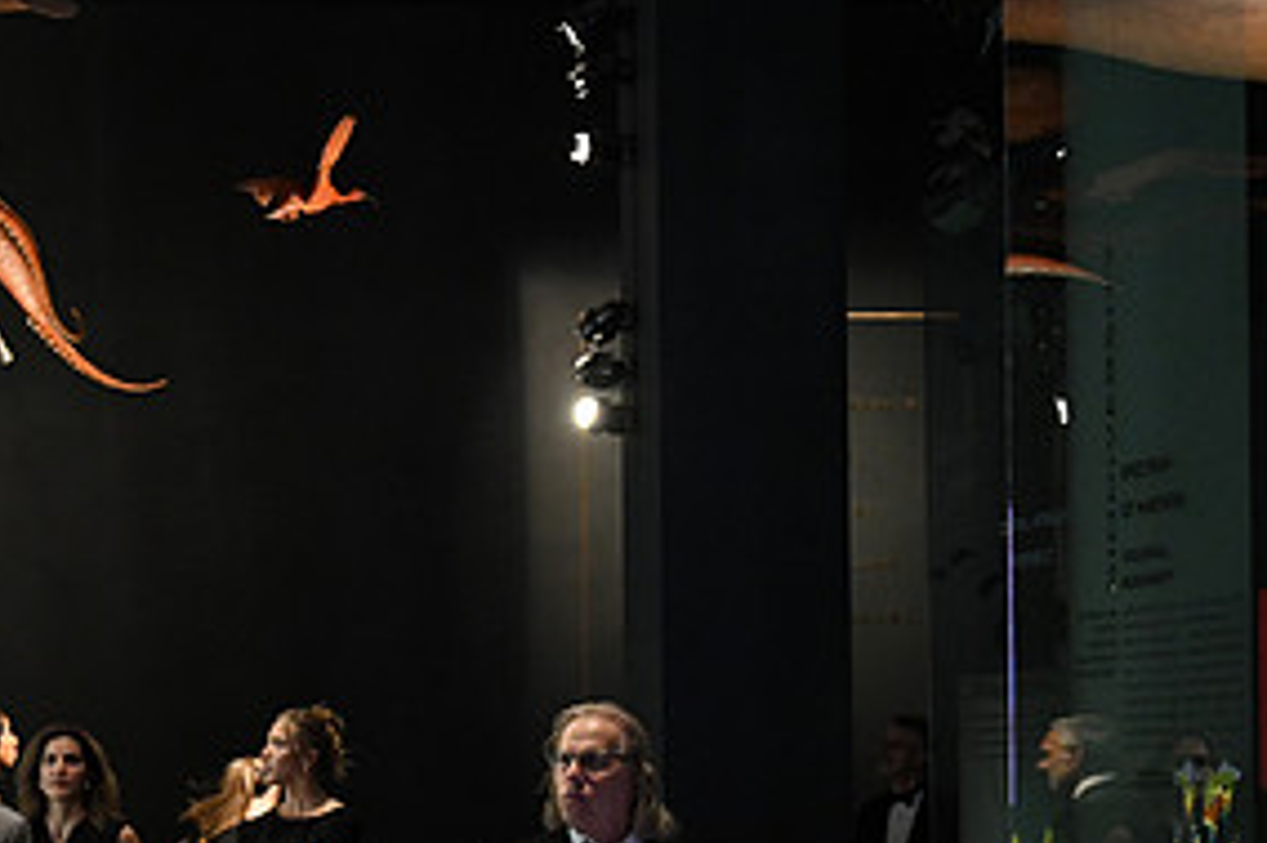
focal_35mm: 143
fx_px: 5030
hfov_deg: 14.2
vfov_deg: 9.6
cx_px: 76
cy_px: 631
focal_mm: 70
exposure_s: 1/100
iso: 8000
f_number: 2.8
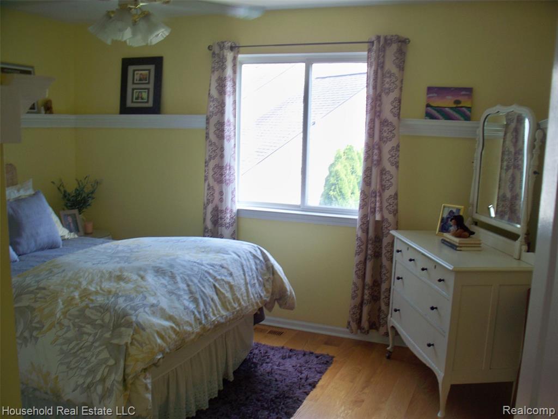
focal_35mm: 35
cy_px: 210
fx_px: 564
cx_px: 279
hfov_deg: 52.6
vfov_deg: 40.7
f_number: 2.8
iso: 80
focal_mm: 7.54
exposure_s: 1/60
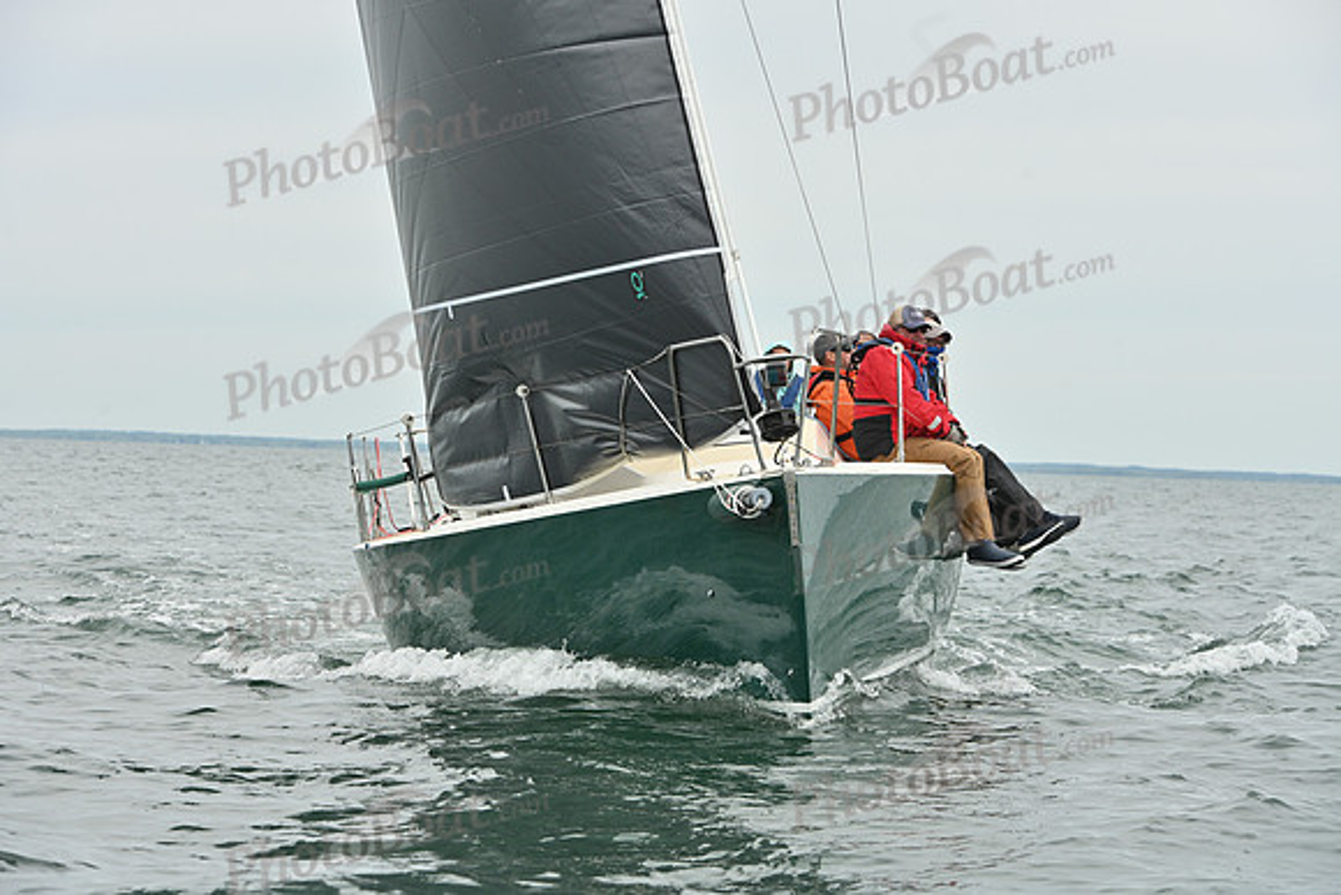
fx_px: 5030
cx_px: 670
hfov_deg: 15.2
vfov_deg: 10.2
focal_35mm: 135
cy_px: 448
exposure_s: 1/1000
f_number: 8
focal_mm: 135
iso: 320
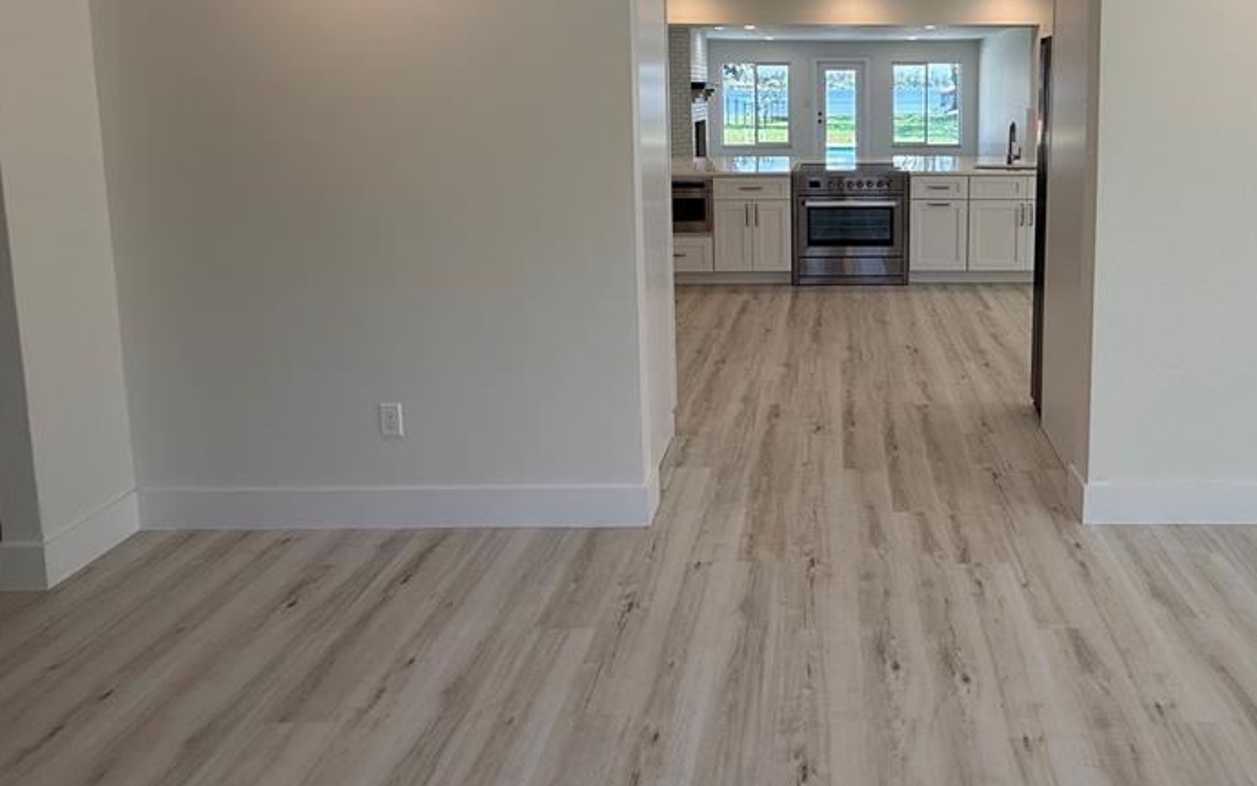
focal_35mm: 22
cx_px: 846
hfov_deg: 76.9
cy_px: 155
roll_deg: -0.3
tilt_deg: -4.4
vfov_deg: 51.5
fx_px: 754
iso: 64
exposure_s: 1/192
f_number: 2.2
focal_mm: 2.22
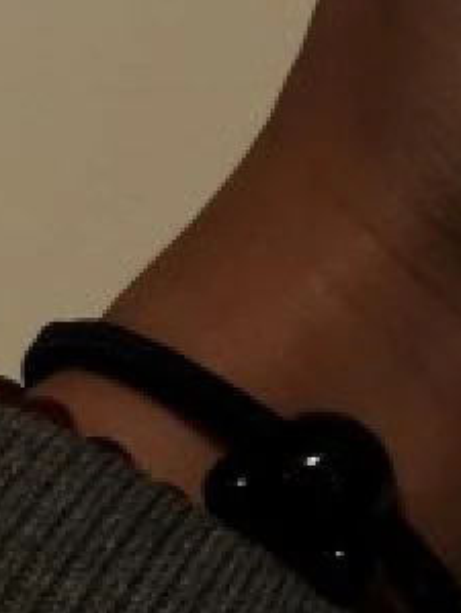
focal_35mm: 155
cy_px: 223
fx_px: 2746
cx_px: 955
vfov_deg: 12.7
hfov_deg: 9.0
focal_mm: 4.15
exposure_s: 1/50
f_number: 2.2
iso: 40
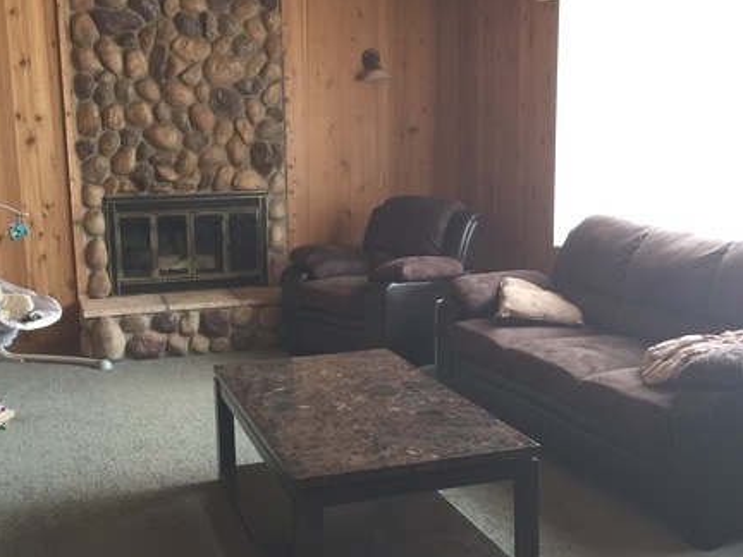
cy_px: 296
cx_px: 351
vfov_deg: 33.6
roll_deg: +0.8
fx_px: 923
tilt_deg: -9.2
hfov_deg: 43.8
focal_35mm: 43
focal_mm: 4.15
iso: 50
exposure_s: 1/30
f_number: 2.2
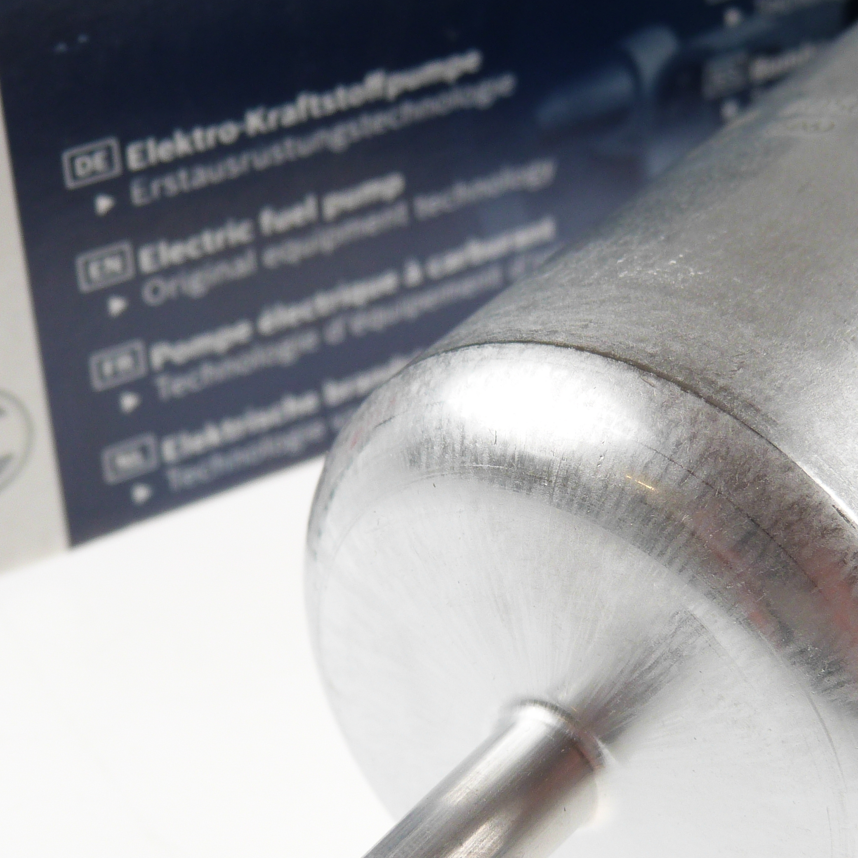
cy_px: 565
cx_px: 572
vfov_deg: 20.3
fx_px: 2384
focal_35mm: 85
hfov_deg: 20.3
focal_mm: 9
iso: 100
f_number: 3.2
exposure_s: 1/100
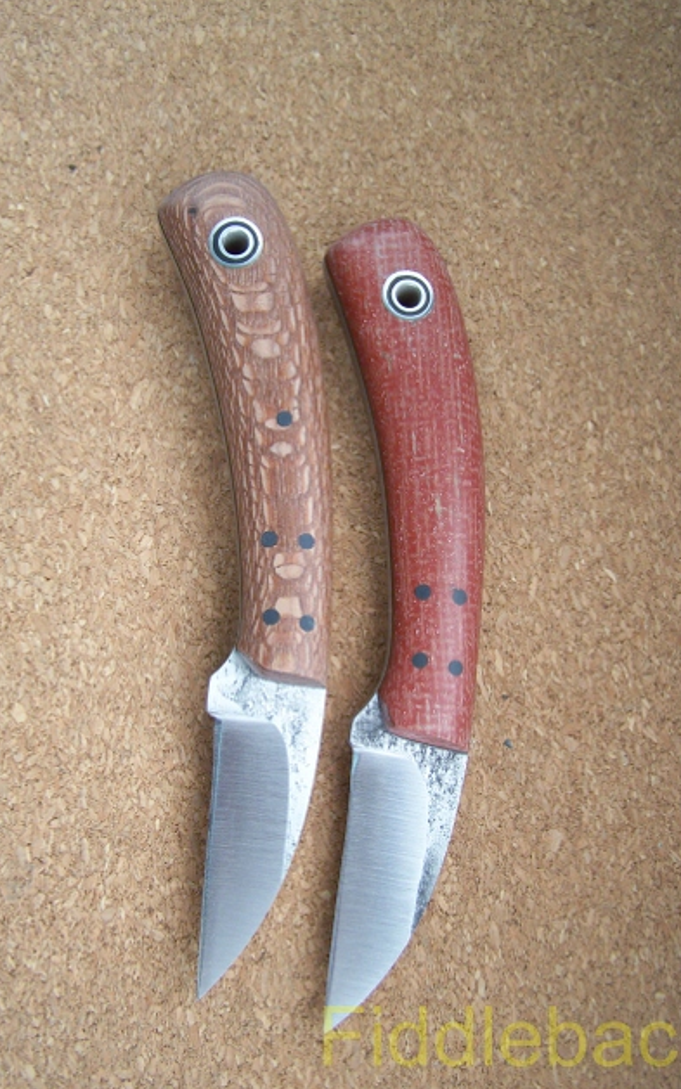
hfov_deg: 31.2
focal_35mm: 41
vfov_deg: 48.2
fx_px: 1218
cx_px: 315
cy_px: 538
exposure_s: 1/250
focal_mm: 6.3
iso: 80
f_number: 2.8
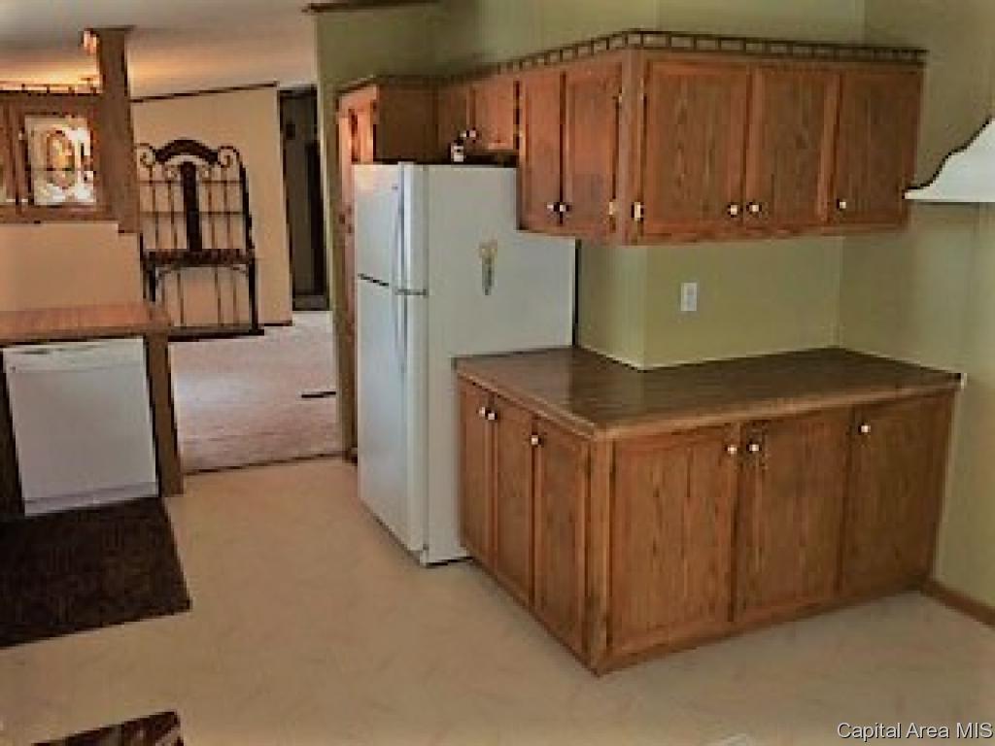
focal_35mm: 29
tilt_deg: -15.2
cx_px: 498
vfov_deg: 48.2
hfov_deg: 61.7
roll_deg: +0.8
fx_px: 834
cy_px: 373
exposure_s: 1/24
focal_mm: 4.15
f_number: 2.2
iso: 80
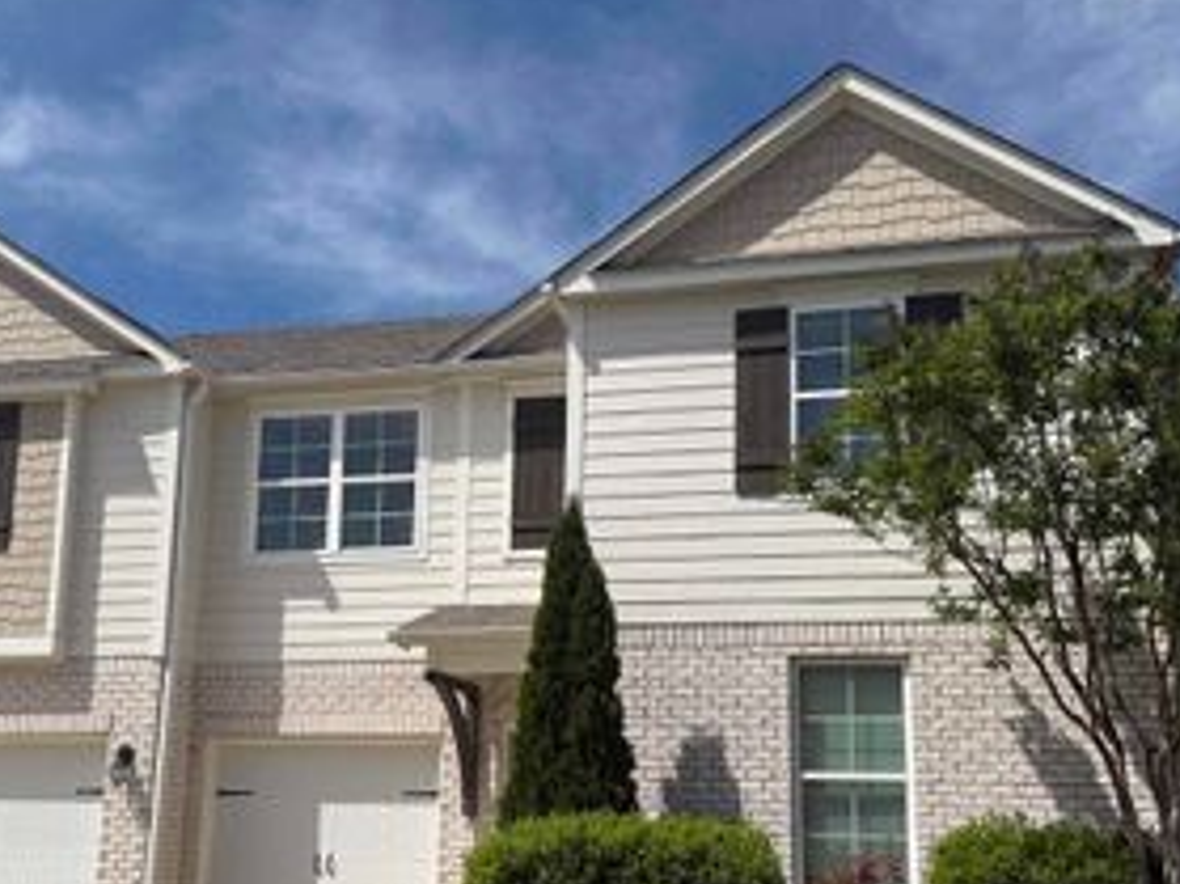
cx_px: 558
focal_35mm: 43
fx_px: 1465
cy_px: 560
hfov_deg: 43.9
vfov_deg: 33.4
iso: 80
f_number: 1.78
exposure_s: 1/7353
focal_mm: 6.76
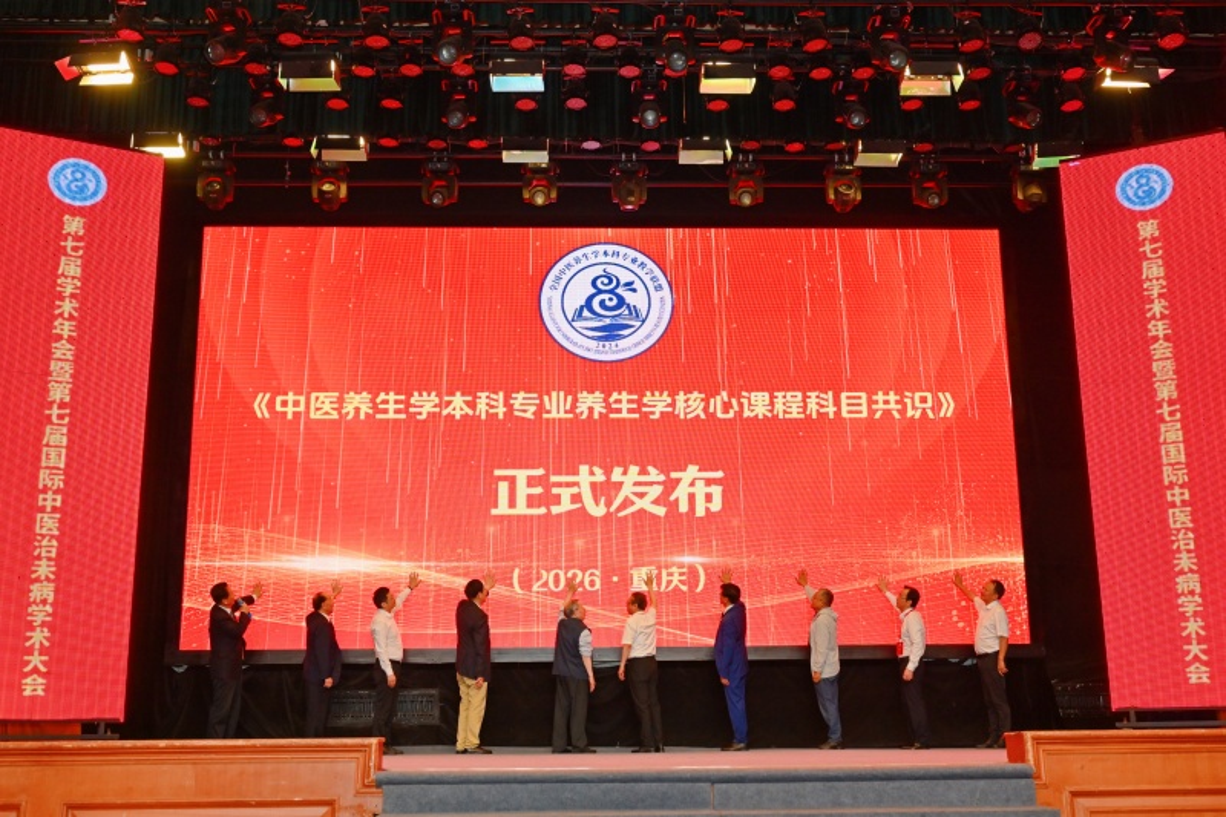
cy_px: 408
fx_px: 1362
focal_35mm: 40
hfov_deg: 48.5
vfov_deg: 33.4
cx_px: 613
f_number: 6.3
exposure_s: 1/160
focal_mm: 40
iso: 1600
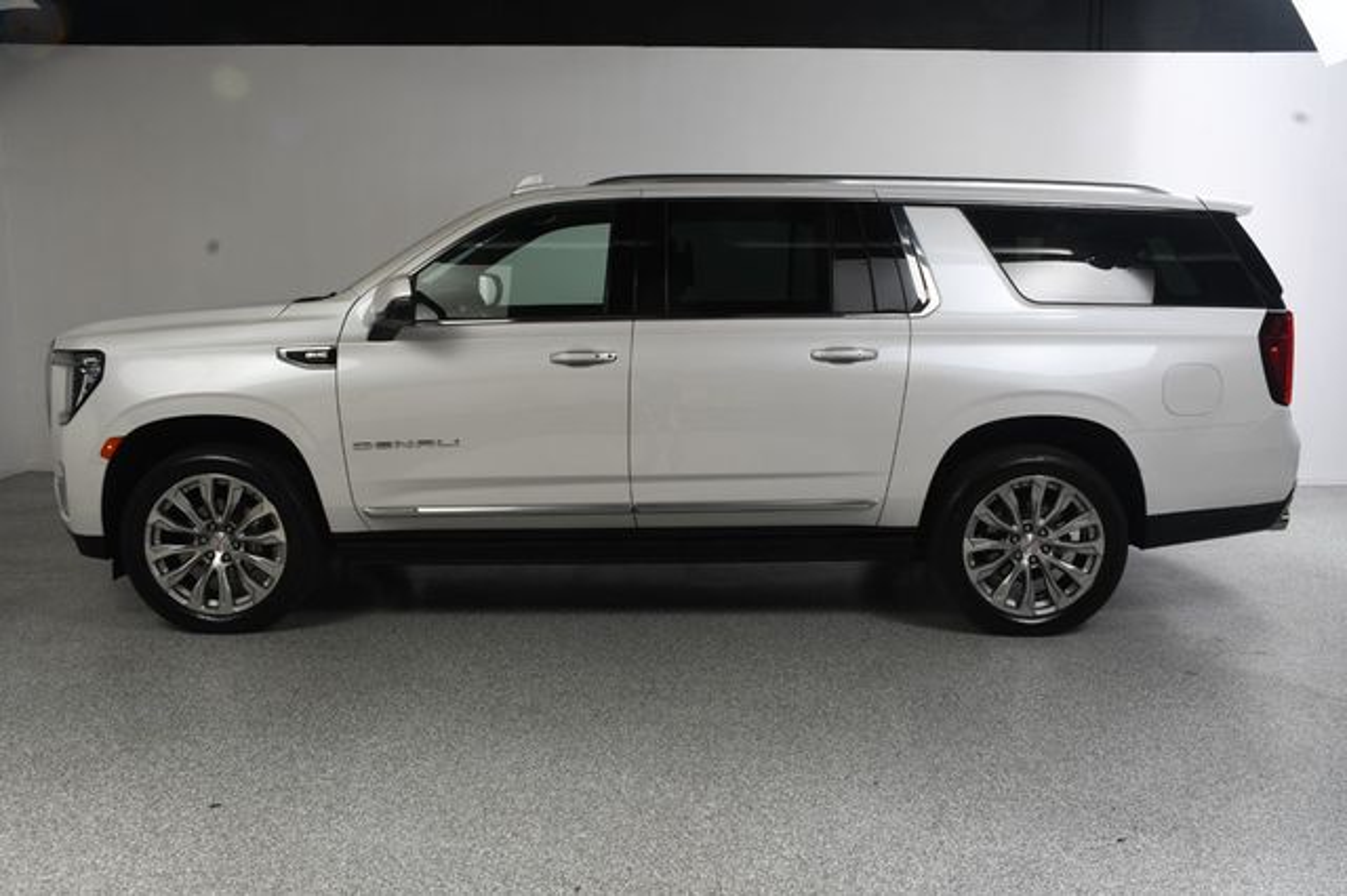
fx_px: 1234
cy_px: 448
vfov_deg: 39.9
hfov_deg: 57.2
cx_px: 674
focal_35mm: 33
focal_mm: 22
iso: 100
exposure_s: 1/160
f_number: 13
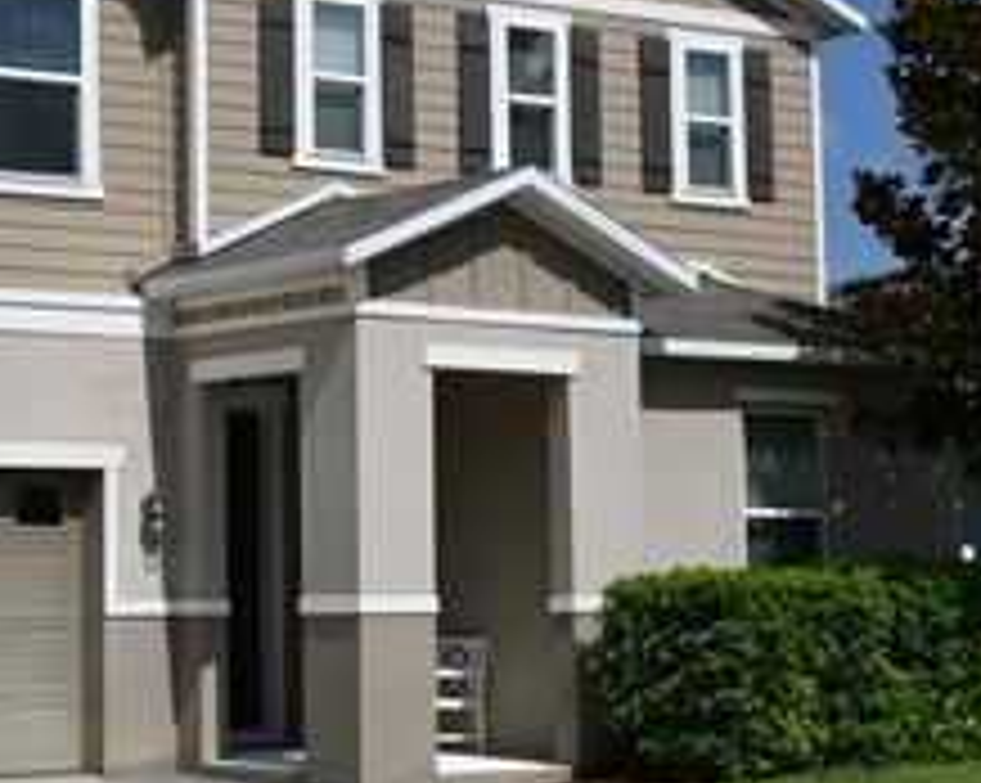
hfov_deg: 19.1
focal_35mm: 99
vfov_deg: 15.6
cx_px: 112
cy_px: 322
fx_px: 2861
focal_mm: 30.5
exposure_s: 1/640
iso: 100
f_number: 9
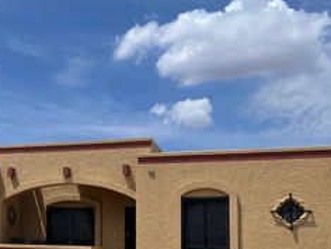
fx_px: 507
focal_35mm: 53
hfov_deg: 34.0
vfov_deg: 27.2
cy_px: 185
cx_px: 27
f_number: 1.6
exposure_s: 1/6579
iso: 32
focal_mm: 5.1
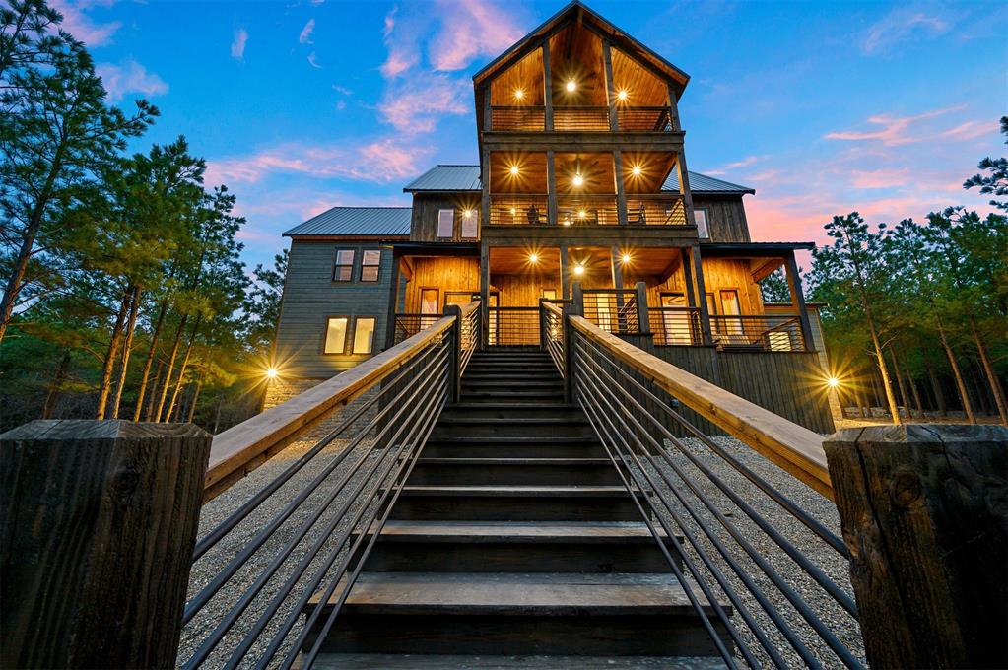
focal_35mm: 14
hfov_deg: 104.3
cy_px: 335
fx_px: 392
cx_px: 504
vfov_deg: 81.1
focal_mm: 14
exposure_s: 1
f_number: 10
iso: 500
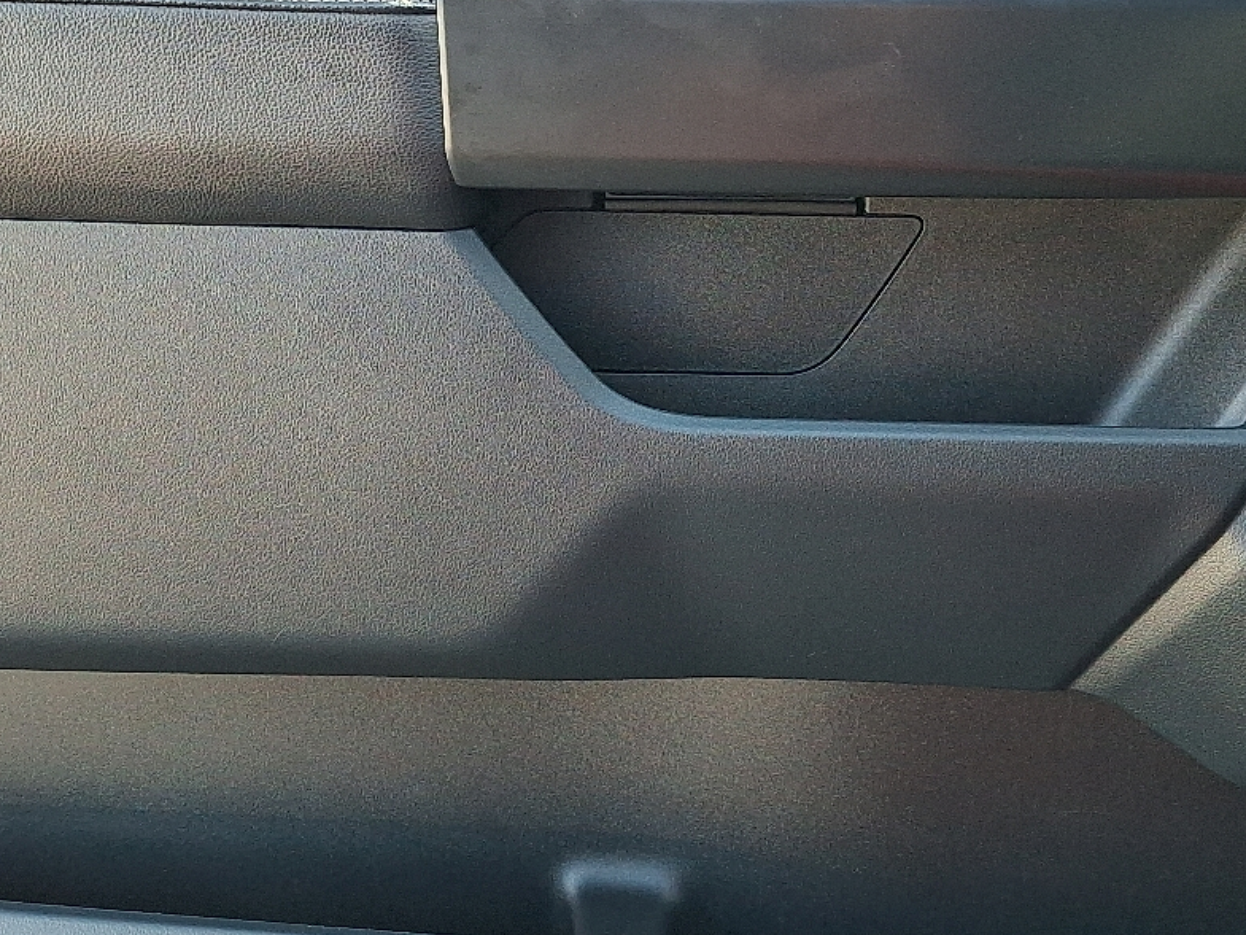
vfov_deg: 28.5
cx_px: 656
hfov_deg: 37.5
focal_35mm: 51
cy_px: 383
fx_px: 1836
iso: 71
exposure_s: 1/120
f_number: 1.8
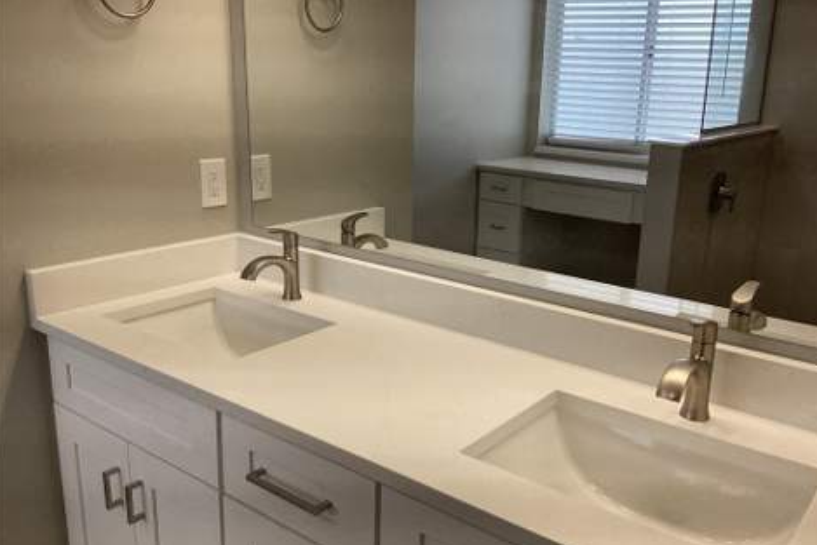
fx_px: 749
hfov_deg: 57.2
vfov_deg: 40.0
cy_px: 284
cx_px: 411
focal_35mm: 33
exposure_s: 1/120
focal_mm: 3.3
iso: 32
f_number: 2.4
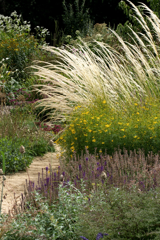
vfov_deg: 17.1
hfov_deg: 11.4
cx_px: 80
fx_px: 799
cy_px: 120
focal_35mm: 120
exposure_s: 1/125
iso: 400
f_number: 18
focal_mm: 80
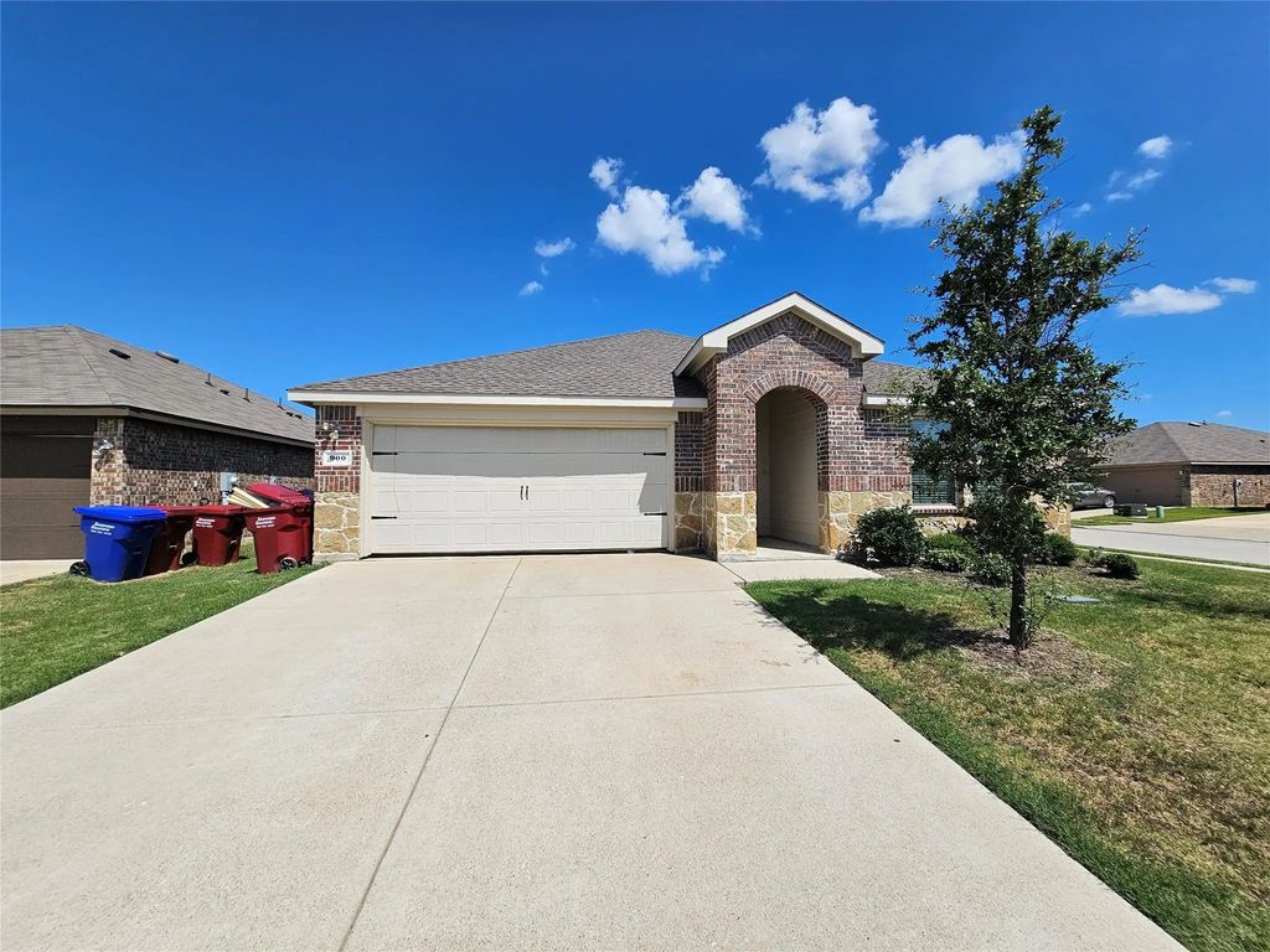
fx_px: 477
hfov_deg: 106.2
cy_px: 476
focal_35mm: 13
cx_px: 635
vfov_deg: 89.9
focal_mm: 2.2
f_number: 2.2
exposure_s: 1/4717
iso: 50
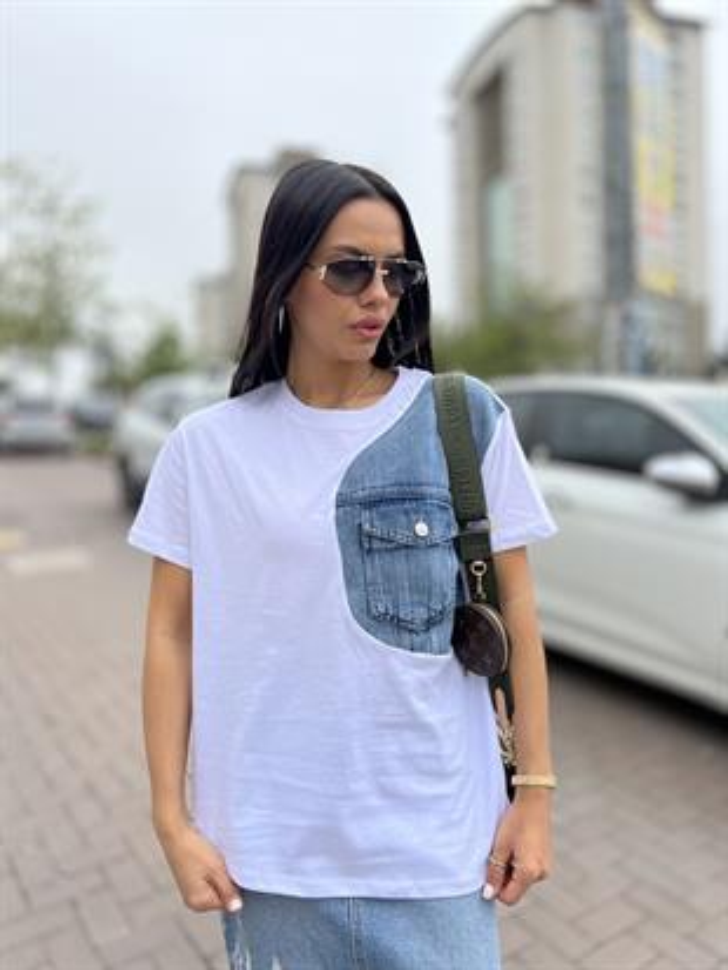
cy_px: 485
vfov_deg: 67.3
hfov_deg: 53.1
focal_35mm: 26
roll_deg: +2.3
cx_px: 364
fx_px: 729
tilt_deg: -2.6
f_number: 1.5
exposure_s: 1/2353
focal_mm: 5.7
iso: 50
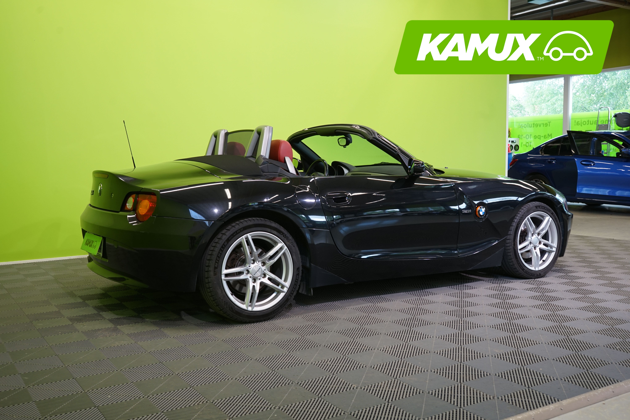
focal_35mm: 36
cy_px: 210
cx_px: 315
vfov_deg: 36.9
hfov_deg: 53.1
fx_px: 630
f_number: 6.3
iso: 500
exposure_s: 1/25
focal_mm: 36
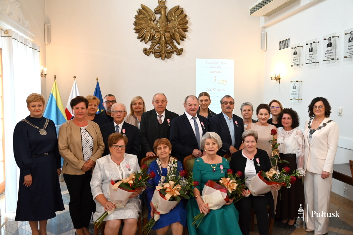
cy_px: 118
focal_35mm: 34
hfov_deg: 56.5
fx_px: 328
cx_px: 176
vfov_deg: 39.4
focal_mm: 33.5
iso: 1100
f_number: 4.8
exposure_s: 1/125
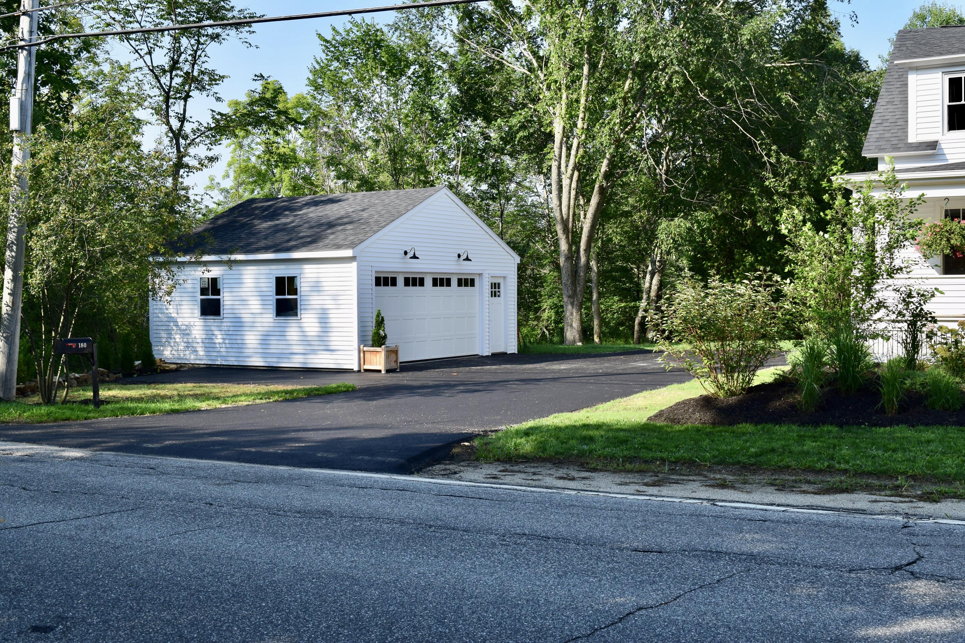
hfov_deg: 45.0
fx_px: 1166
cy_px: 322
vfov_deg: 30.8
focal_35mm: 44
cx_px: 482
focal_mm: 29
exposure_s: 1/400
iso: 400
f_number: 11
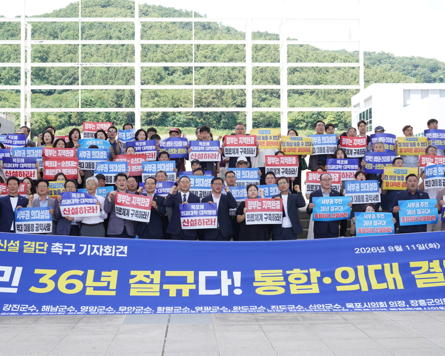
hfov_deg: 36.0
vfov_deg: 29.1
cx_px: 216
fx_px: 685
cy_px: 178
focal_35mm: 52
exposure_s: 1/250
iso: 250
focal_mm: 46
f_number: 5
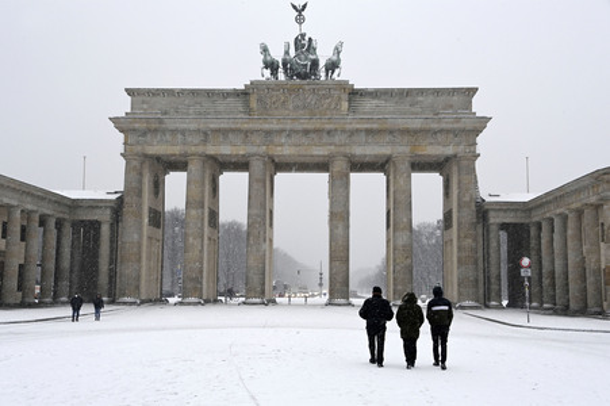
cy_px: 203
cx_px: 305
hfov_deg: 43.6
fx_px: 762
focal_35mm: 45
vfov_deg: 29.8
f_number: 11
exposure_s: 1/160
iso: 1600
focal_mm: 45
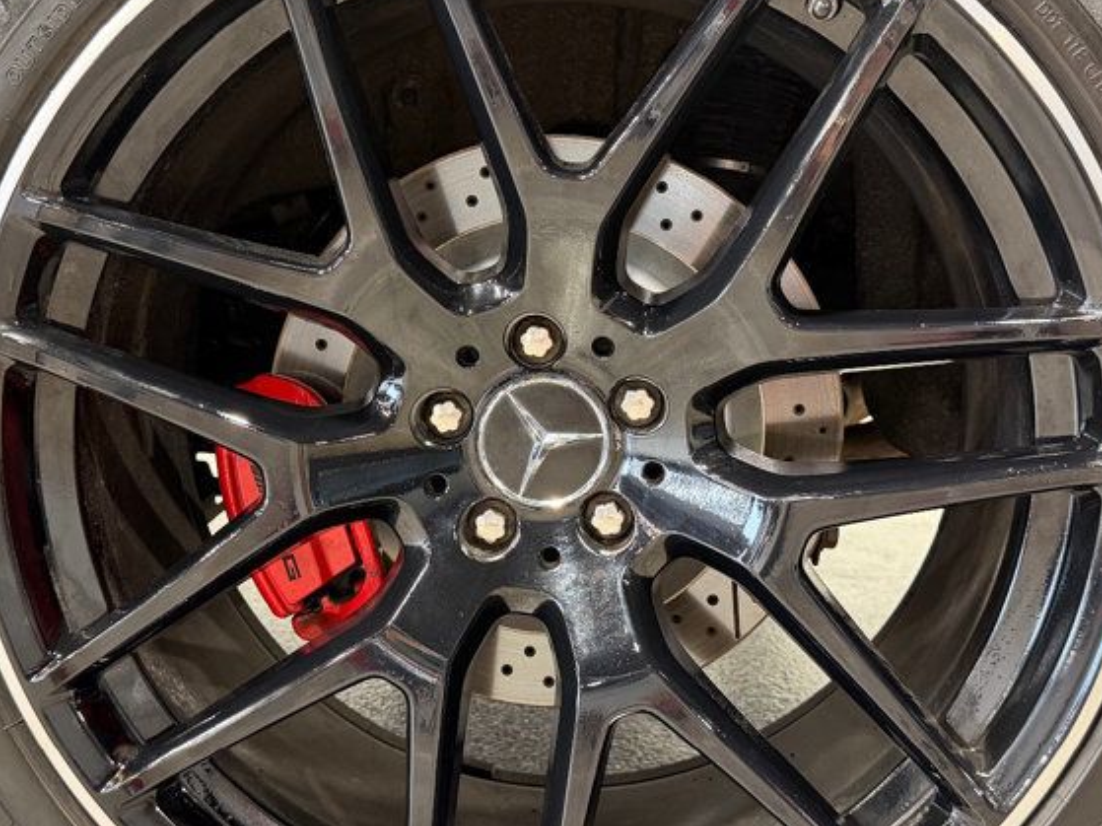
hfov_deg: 42.9
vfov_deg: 32.9
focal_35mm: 44
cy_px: 420
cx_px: 501
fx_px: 1400
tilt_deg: -8.9
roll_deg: -1.5
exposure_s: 1/60
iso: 320
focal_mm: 6.76
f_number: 1.78
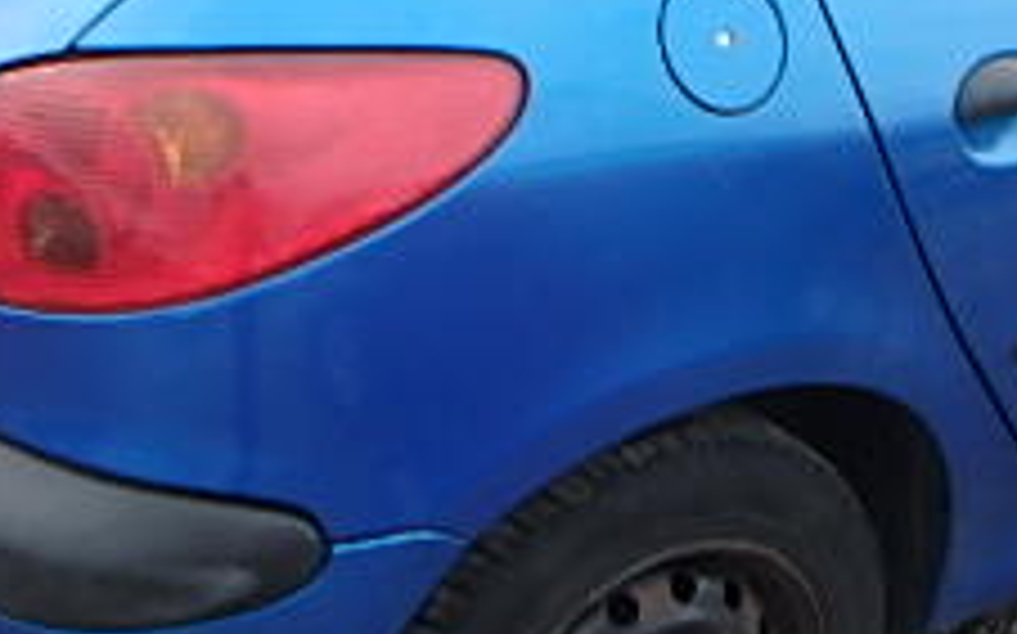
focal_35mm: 63
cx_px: 693
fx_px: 1745
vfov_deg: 20.6
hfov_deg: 32.2
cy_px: 261
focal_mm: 3.7
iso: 125
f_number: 3.5
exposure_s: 1/200
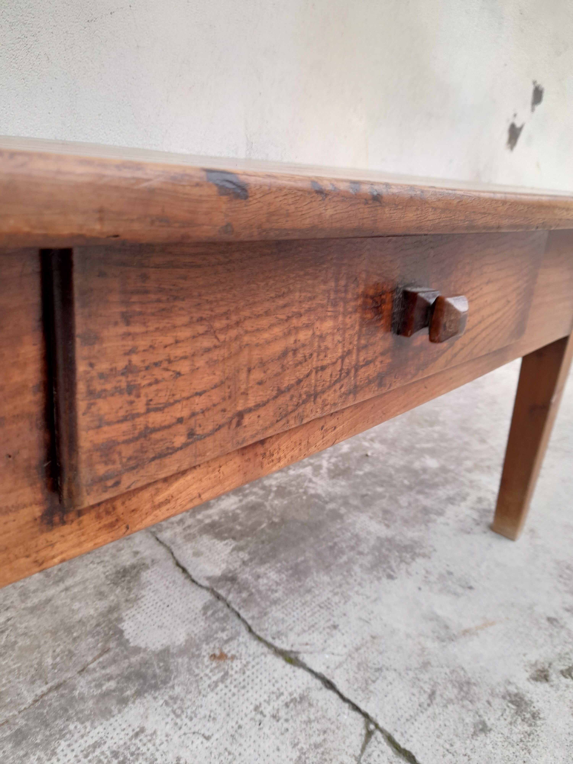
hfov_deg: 54.9
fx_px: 552
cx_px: 286
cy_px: 382
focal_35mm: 25
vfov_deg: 69.4
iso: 25
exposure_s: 1/100
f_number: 2
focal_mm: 4.6
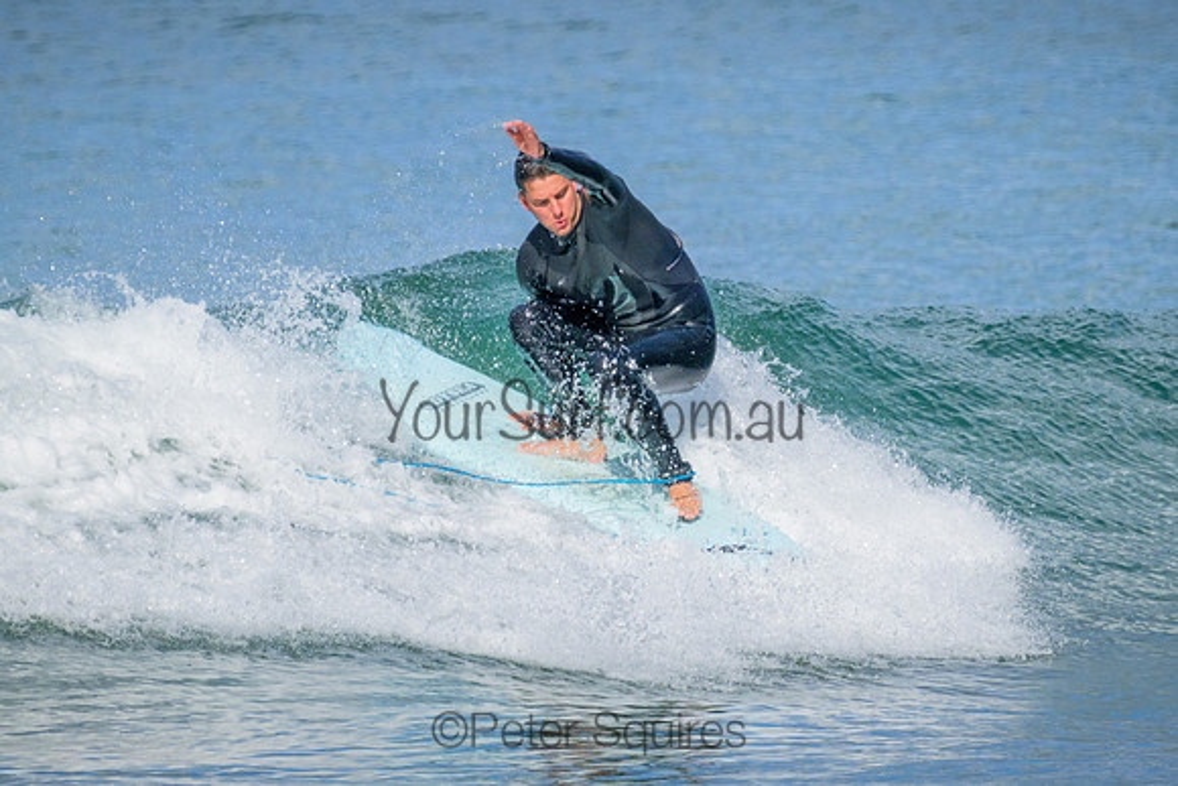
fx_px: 34694
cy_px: 265
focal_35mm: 1060
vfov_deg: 1.3
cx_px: 699
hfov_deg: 1.9
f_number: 11
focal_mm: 800
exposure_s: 1/1600
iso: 1600
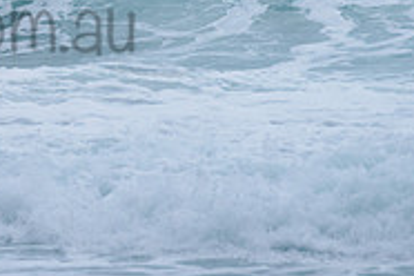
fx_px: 21952
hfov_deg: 1.1
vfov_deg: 0.7
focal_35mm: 1909
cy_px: -95
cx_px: -98
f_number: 5.6
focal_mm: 500
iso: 1250
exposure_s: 1/2000
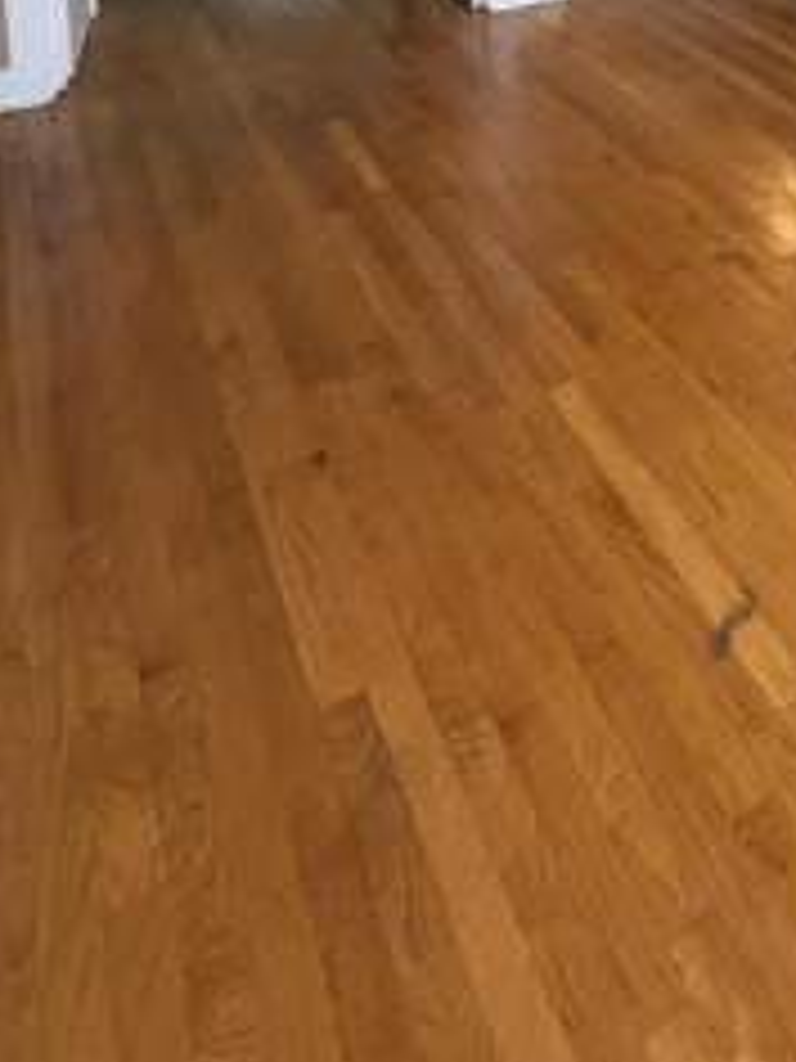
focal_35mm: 38
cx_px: 859
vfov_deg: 36.7
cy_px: -234
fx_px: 1165
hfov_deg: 33.3
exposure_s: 1/120
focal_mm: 2.22
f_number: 2.2
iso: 320
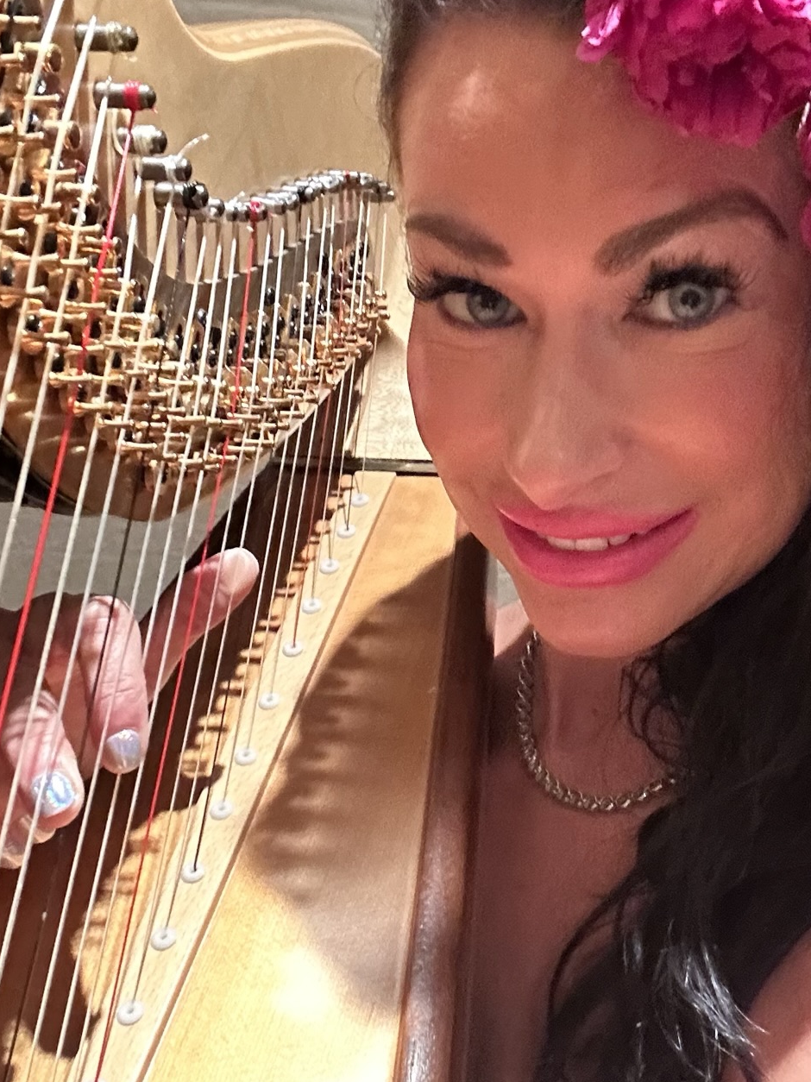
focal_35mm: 49
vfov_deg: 38.9
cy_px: 594
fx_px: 1531
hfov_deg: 29.6
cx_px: 452
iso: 640
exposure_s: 1/15
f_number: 1.9
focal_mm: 2.69
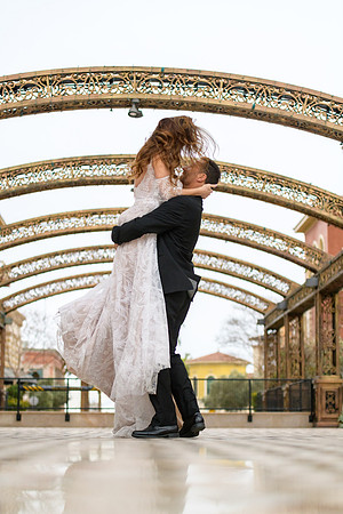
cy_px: 257
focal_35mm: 70
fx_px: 1000
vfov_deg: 28.8
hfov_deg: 19.5
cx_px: 172
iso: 400
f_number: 2.8
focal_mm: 70
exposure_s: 1/3200
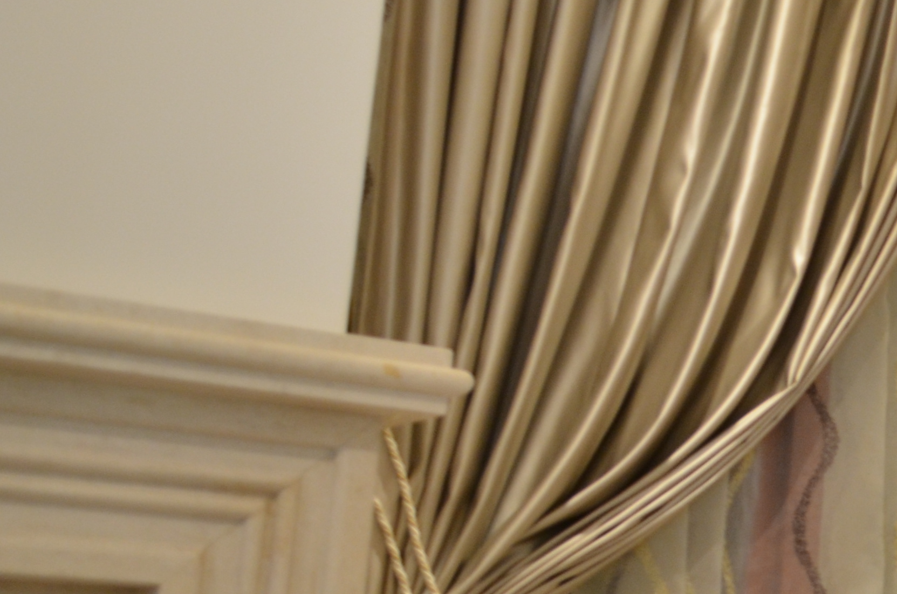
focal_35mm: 80
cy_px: 376
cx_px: 1312
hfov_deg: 21.6
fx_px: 1989
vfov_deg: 17.0
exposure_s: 1/10
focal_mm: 18
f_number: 3.5
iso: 500
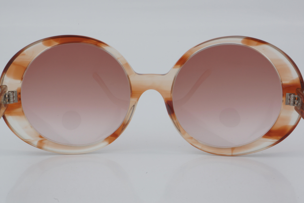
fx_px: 697
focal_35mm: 82
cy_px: 102
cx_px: 152
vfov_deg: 16.6
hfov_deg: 24.6
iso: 100
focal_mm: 55
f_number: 32
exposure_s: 1/4
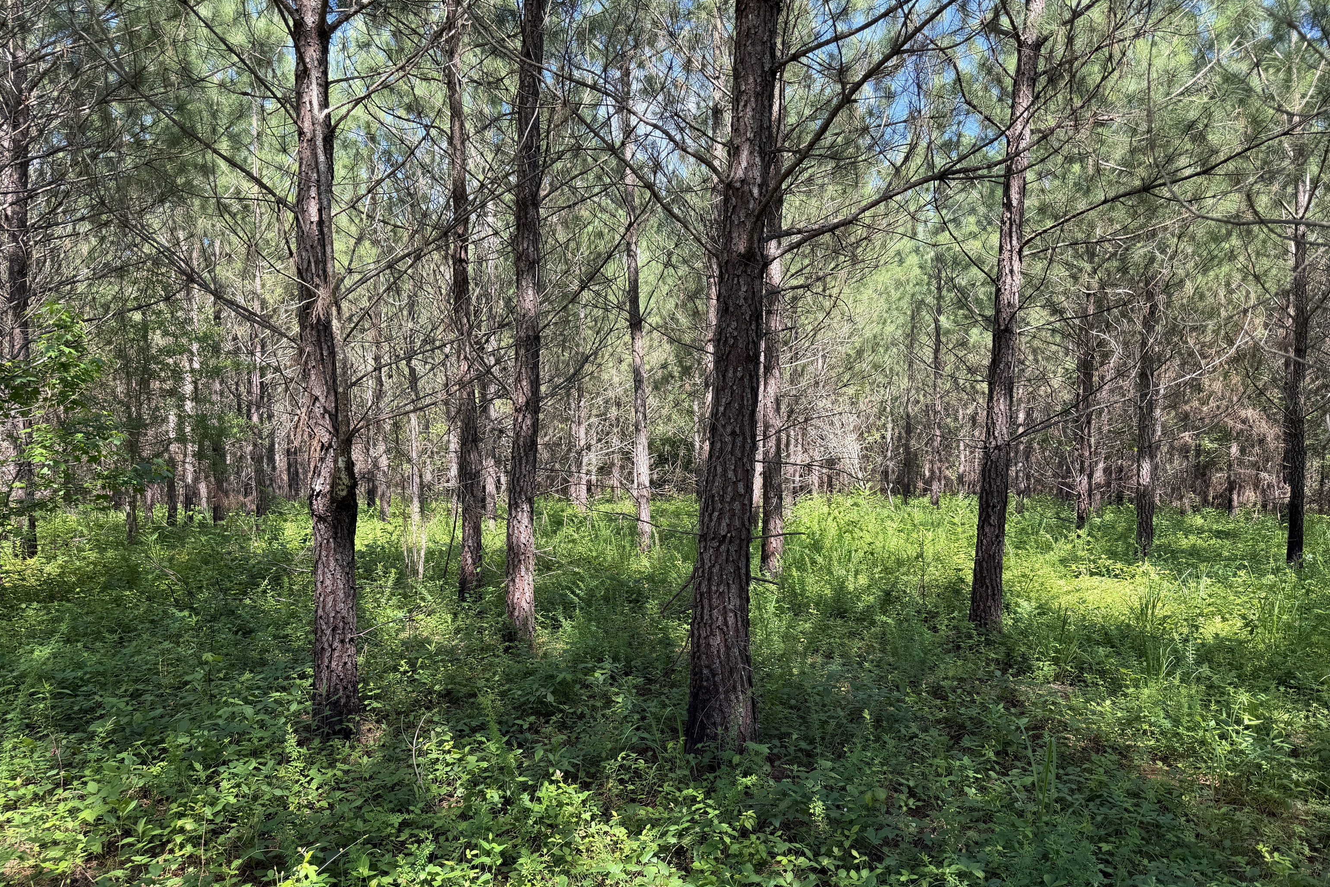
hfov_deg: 71.5
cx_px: 665
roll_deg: -0.1
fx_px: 924
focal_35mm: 25
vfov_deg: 51.2
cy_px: 496
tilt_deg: -3.1
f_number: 1.78
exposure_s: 1/484
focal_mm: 6.76
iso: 80
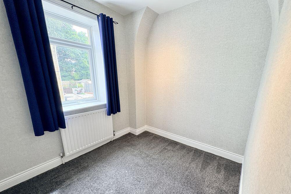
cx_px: 149
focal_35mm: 15
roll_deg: +0.6
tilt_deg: -14.8
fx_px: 121
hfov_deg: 100.4
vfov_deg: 76.9
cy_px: 111
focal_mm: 2.22
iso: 200
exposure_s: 1/99
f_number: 2.2
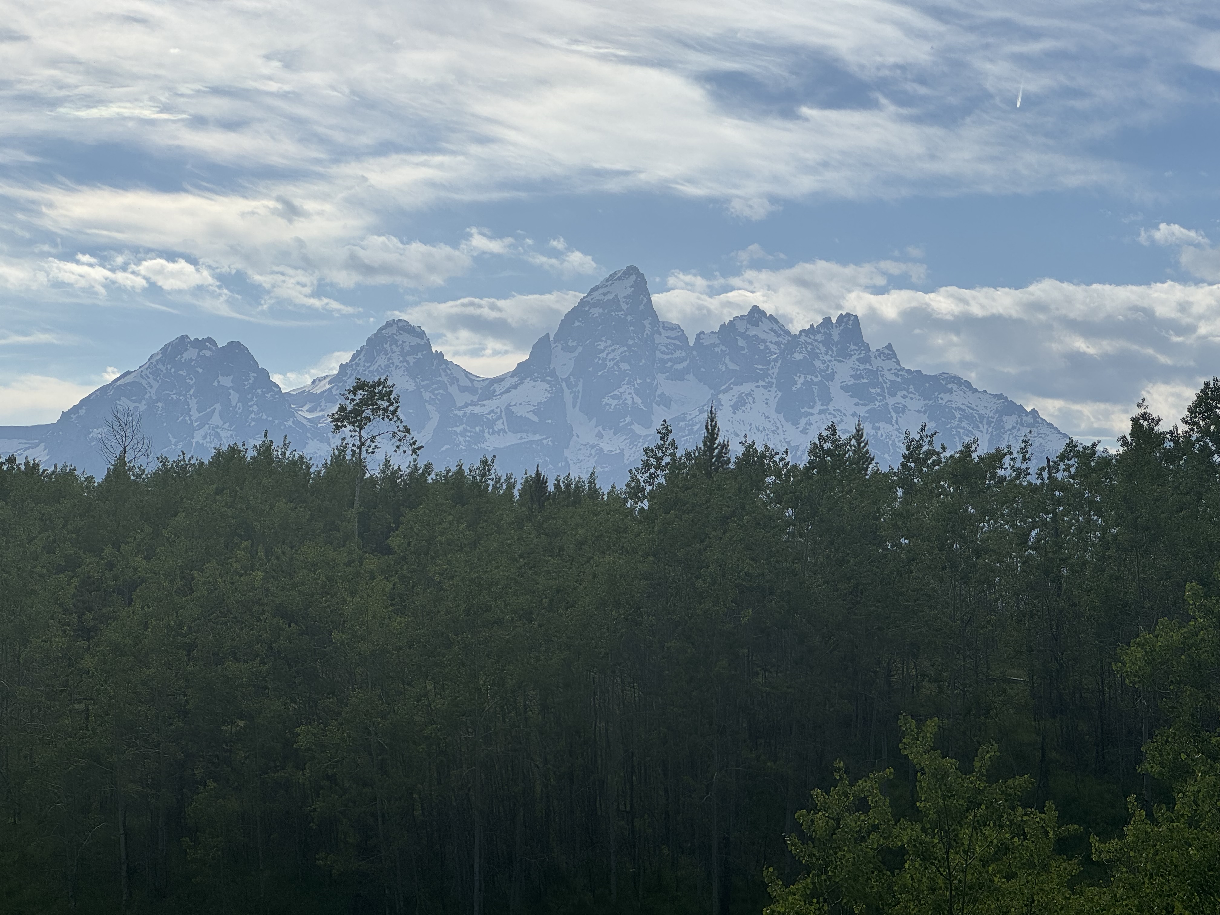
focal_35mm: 77
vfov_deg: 19.1
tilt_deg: +3.3
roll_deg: -0.3
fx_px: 2714
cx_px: 610
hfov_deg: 25.3
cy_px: 458
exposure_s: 1/2597
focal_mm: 9
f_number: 2.8
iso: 32
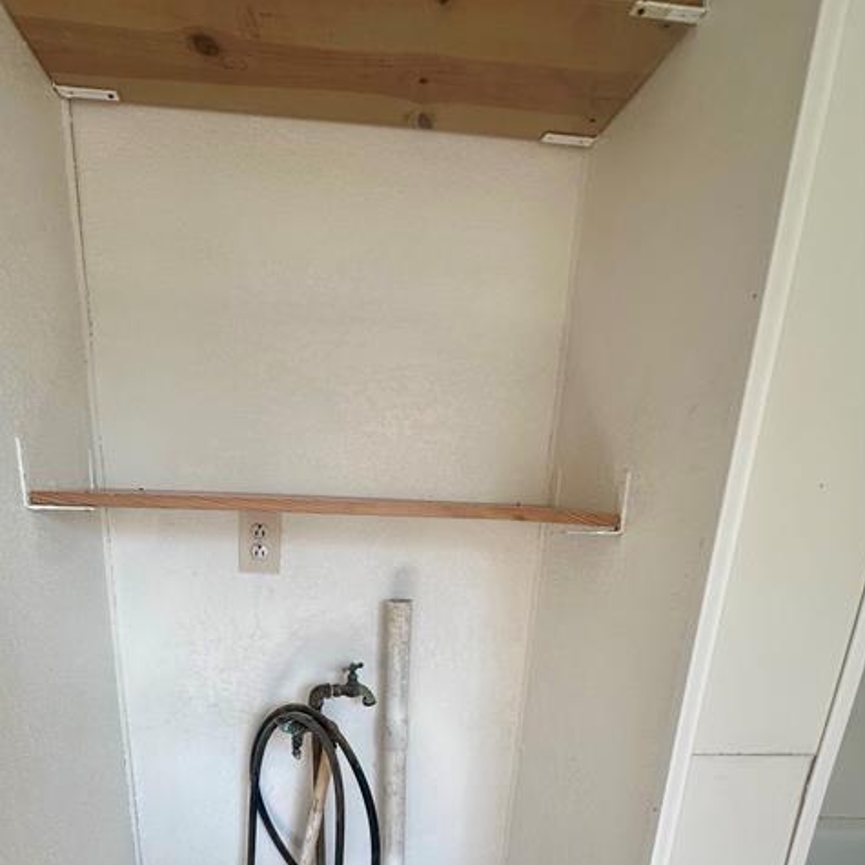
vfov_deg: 68.9
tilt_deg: -15.7
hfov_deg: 74.1
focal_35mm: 20
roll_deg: -2.6
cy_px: 668
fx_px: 565
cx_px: 350
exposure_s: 1/99
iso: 50
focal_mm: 2.22
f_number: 2.2
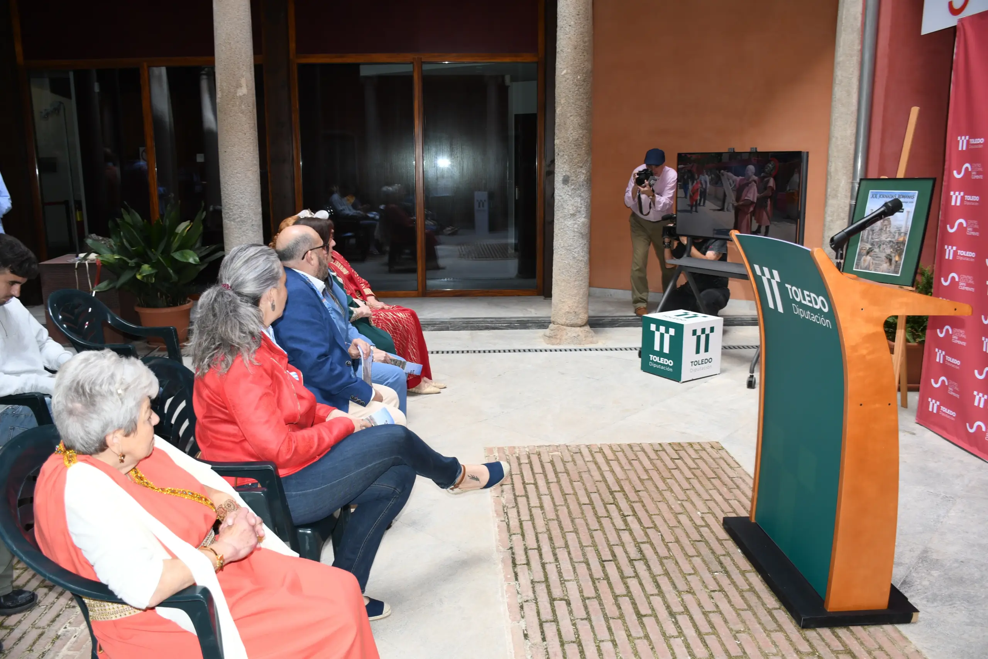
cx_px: 494
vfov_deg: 47.9
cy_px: 330
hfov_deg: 67.4
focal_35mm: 27
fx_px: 741
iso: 320
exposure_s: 1/125
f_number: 4.5
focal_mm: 18
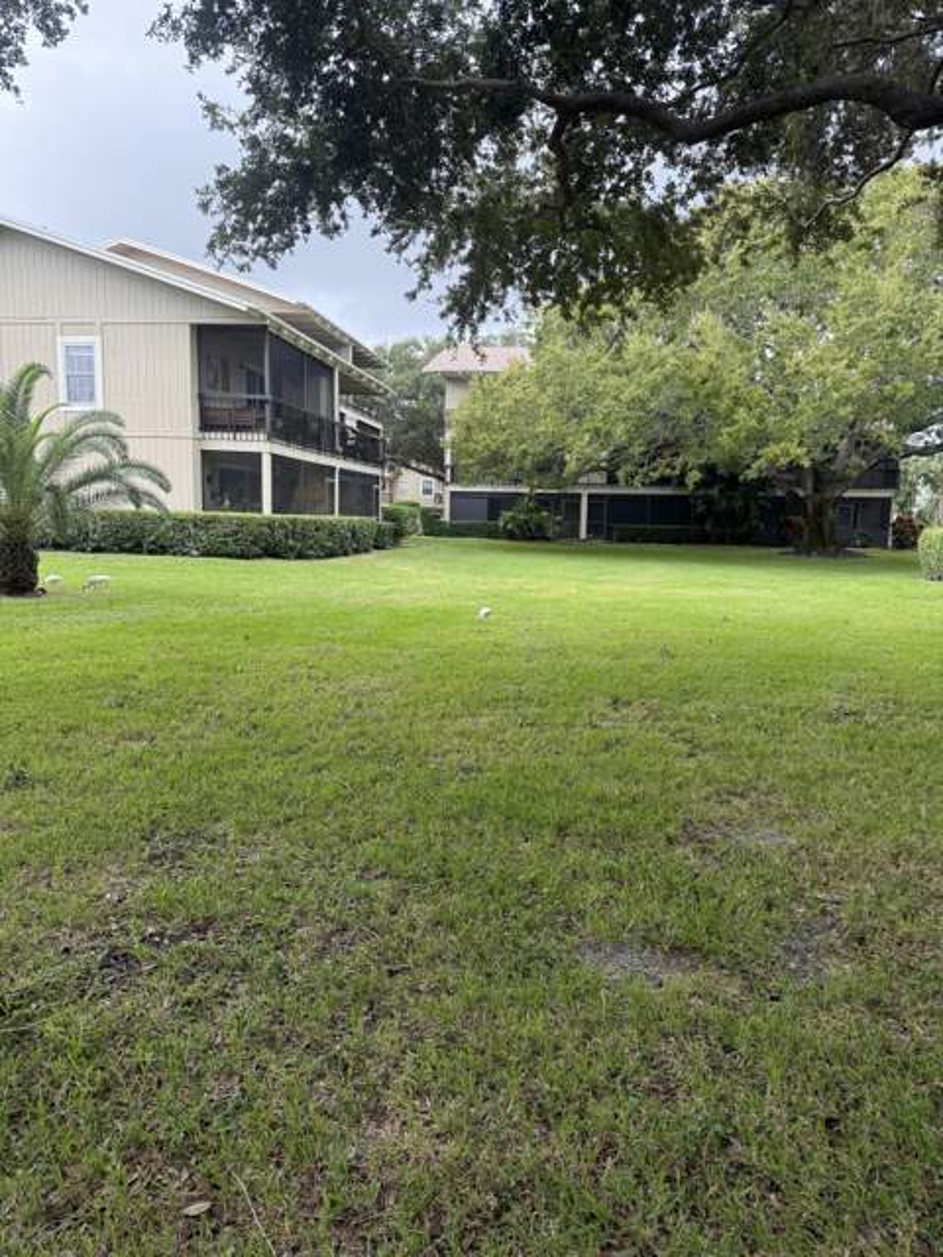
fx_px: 872
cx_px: 472
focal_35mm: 24
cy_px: 628
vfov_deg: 71.6
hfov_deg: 56.8
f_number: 1.78
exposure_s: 1/920
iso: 100
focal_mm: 6.76
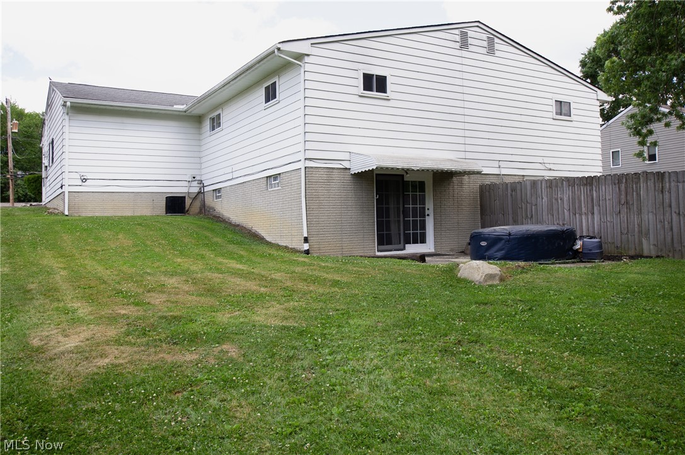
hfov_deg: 62.0
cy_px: 228
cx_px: 342
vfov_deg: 43.5
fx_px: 570
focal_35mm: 30
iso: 200
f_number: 6.3
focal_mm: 20
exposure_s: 1/160
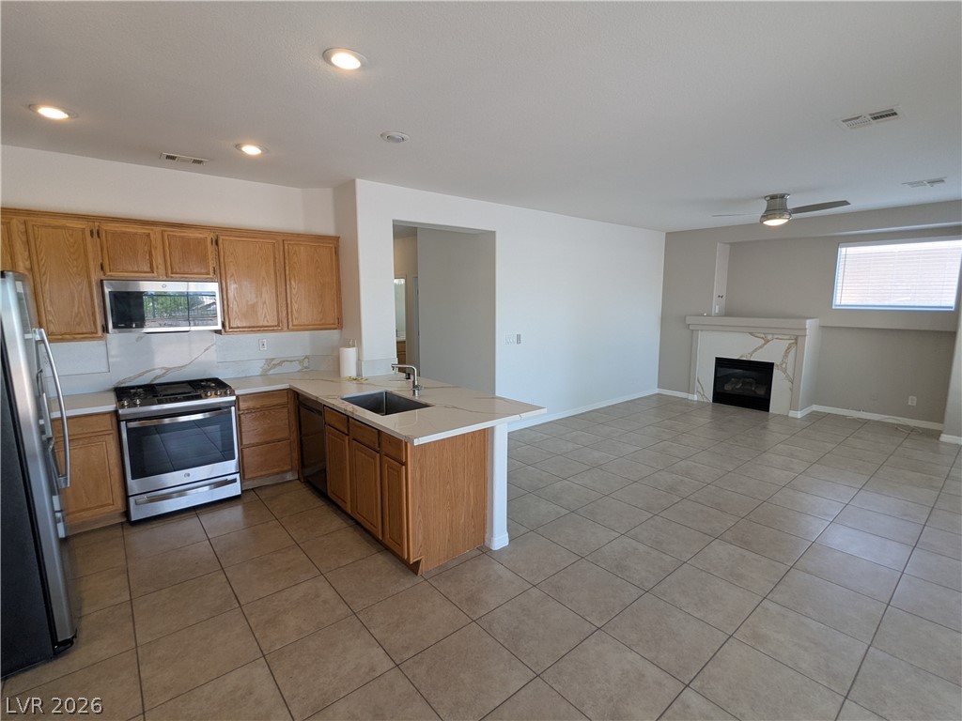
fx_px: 445
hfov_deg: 94.5
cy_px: 360
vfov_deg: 78.1
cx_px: 481
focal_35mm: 16
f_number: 2.2
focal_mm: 2.35
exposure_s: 1/60
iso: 52
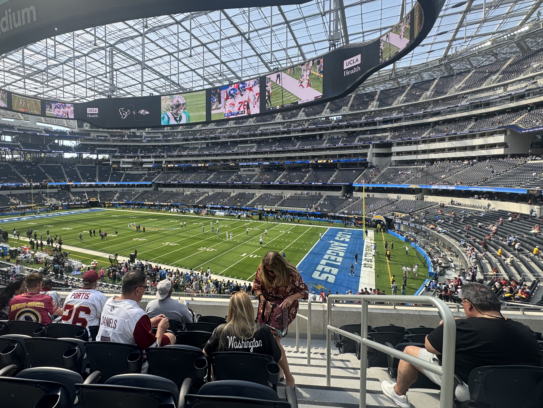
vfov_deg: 71.5
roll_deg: +0.3
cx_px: 216
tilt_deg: -3.4
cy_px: 189
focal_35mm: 18
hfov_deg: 86.6
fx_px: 282
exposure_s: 1/412
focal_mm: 2.22
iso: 40
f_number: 2.2
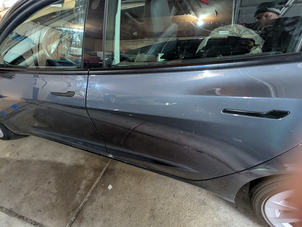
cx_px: 151
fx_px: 210
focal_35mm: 24
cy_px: 114
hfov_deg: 71.5
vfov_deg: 56.9
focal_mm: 6.81
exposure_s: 1/60
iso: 2181
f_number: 1.85
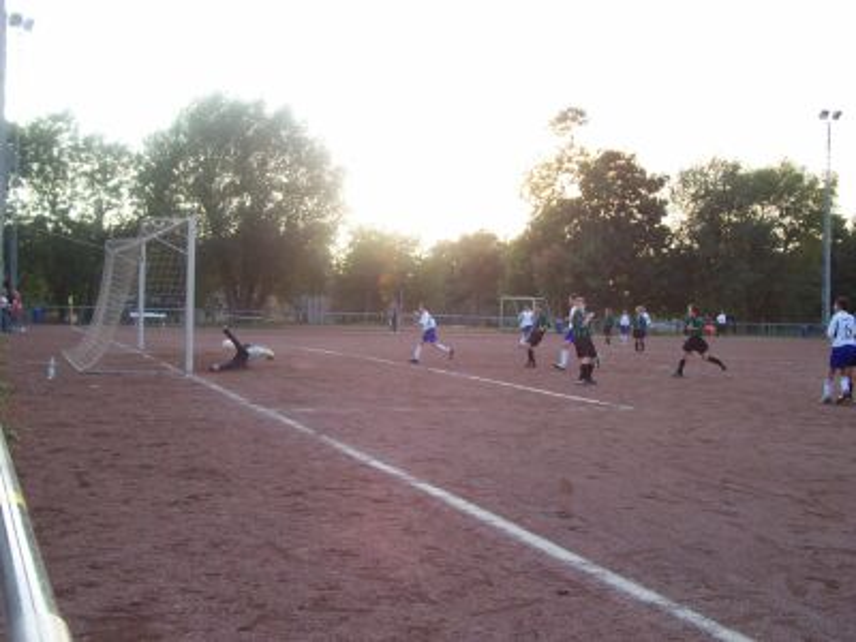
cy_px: 321
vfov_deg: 31.5
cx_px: 428
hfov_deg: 41.2
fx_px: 1138
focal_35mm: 46
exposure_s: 1/250
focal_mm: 7
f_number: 3
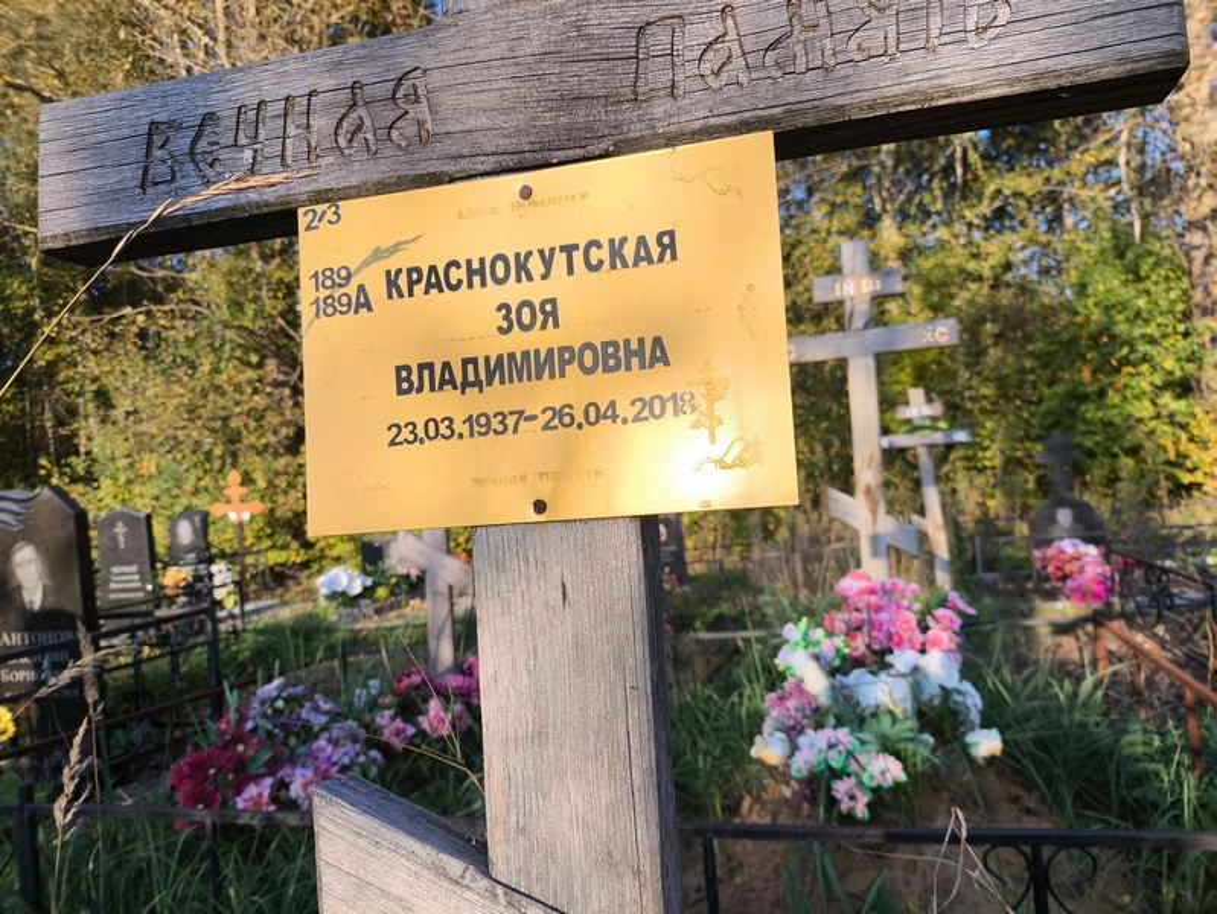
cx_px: 608
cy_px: 457
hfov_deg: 69.4
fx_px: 879
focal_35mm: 25
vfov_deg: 54.9
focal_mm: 4.71
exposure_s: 1/721
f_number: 1.7
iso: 50
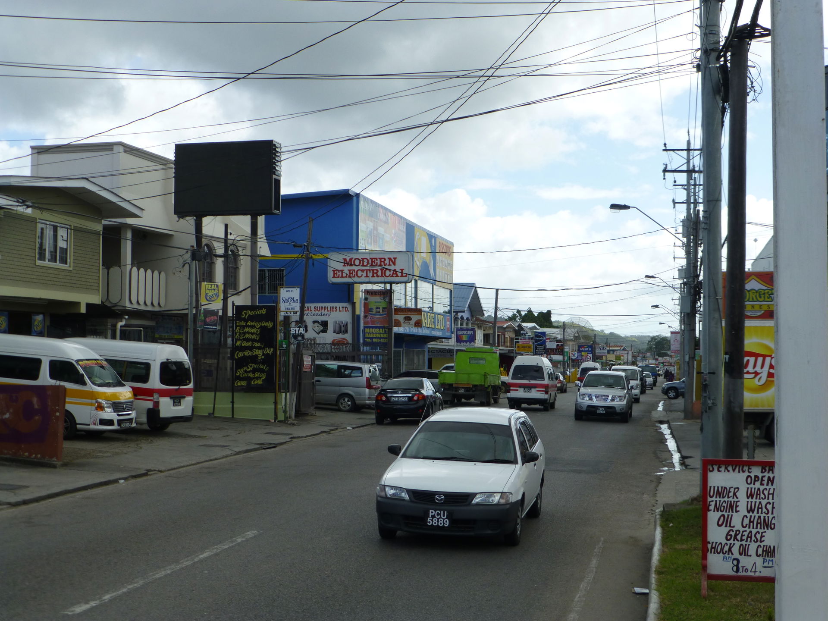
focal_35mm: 51
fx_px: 1220
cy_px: 310
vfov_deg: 28.6
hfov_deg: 37.5
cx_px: 414
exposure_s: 1/500
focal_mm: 9
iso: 100
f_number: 4.4
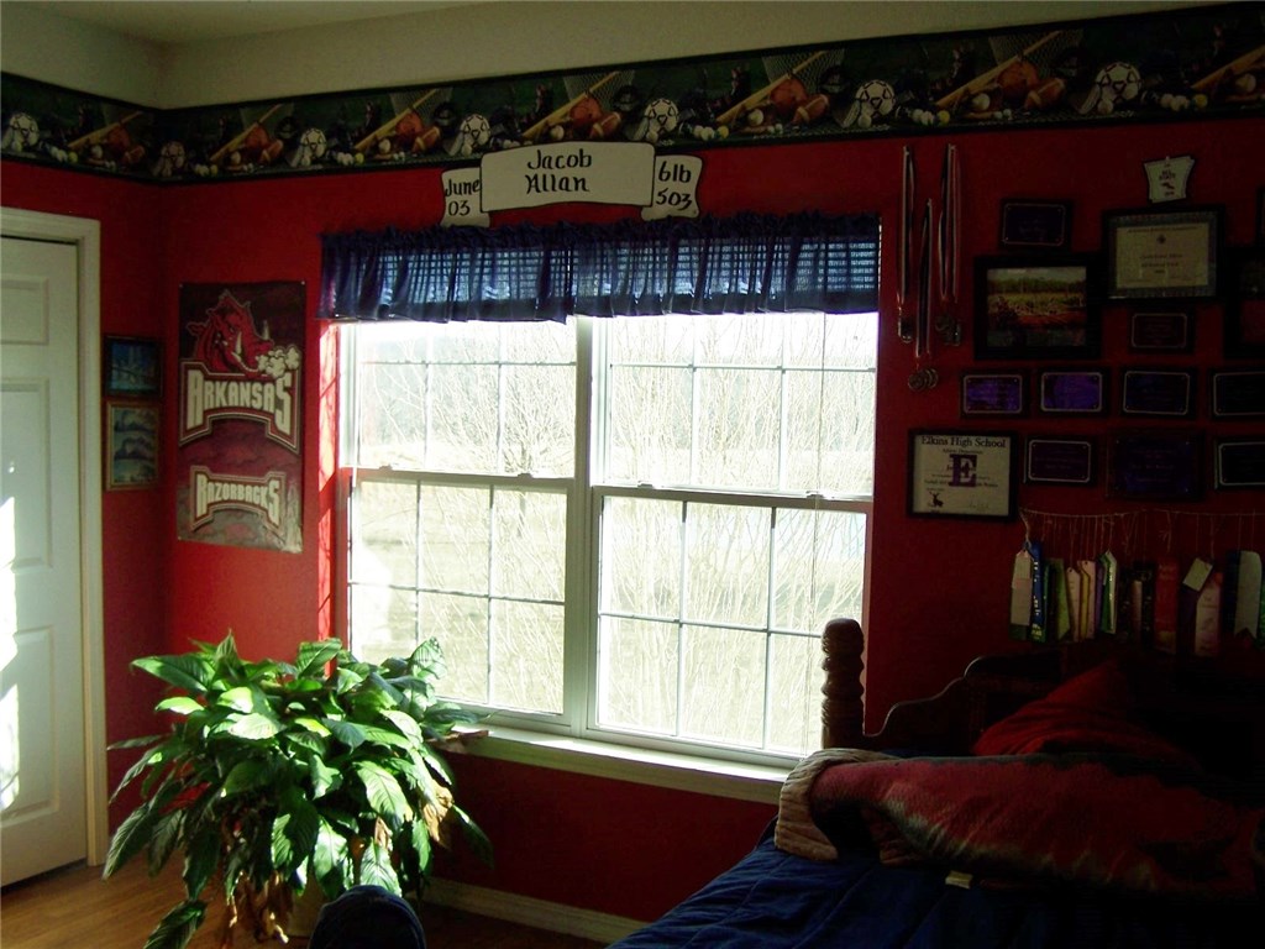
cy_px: 474
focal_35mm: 38
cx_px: 632
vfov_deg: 37.7
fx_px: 1389
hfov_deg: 49.0
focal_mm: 6.3
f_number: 2.8
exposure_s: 1/160
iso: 64
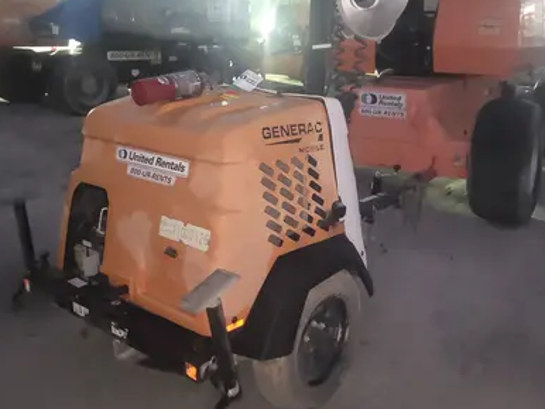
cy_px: 139
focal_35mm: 37
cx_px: 326
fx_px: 583
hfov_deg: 49.8
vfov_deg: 38.3
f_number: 1.8
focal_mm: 5.4
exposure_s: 1/5.71
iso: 1000
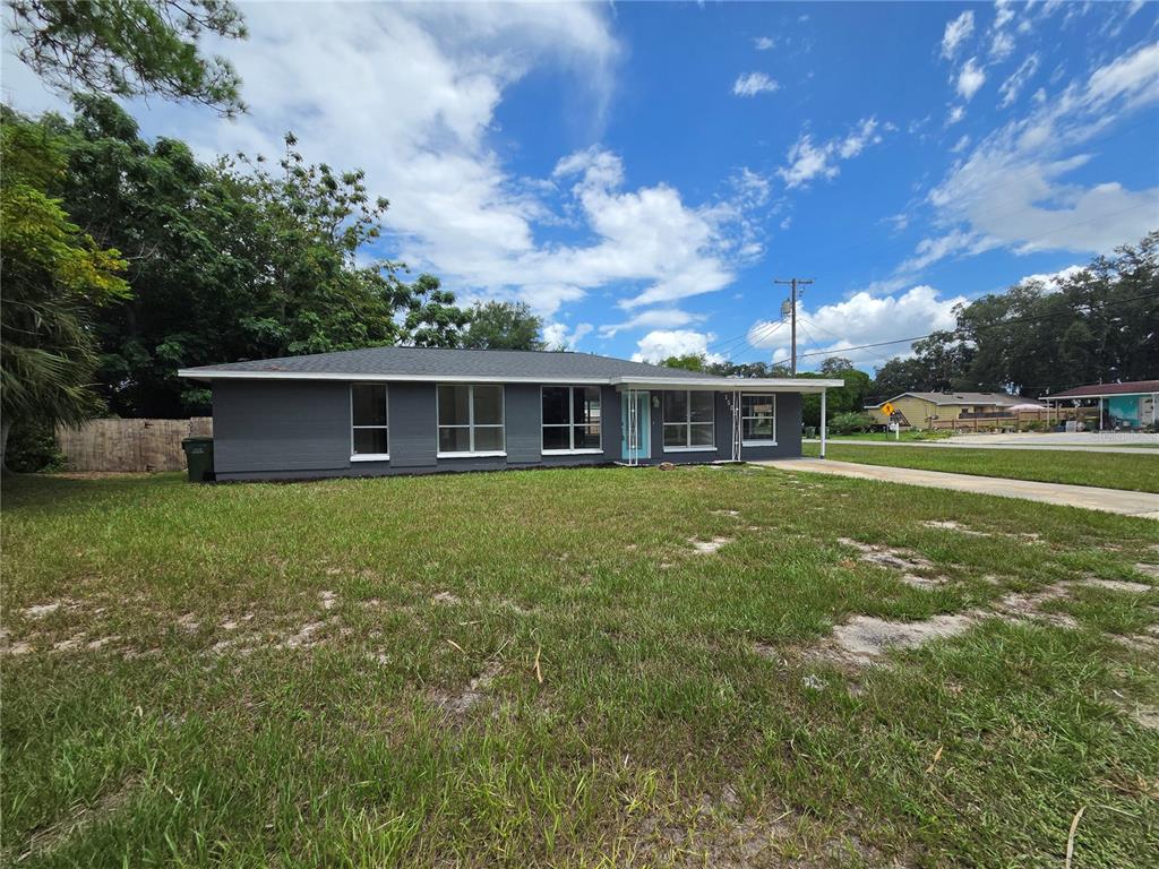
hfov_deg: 106.2
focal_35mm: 13
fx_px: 435
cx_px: 580
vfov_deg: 89.9
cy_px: 434
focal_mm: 2.2
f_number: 2.2
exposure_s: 1/4256
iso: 100
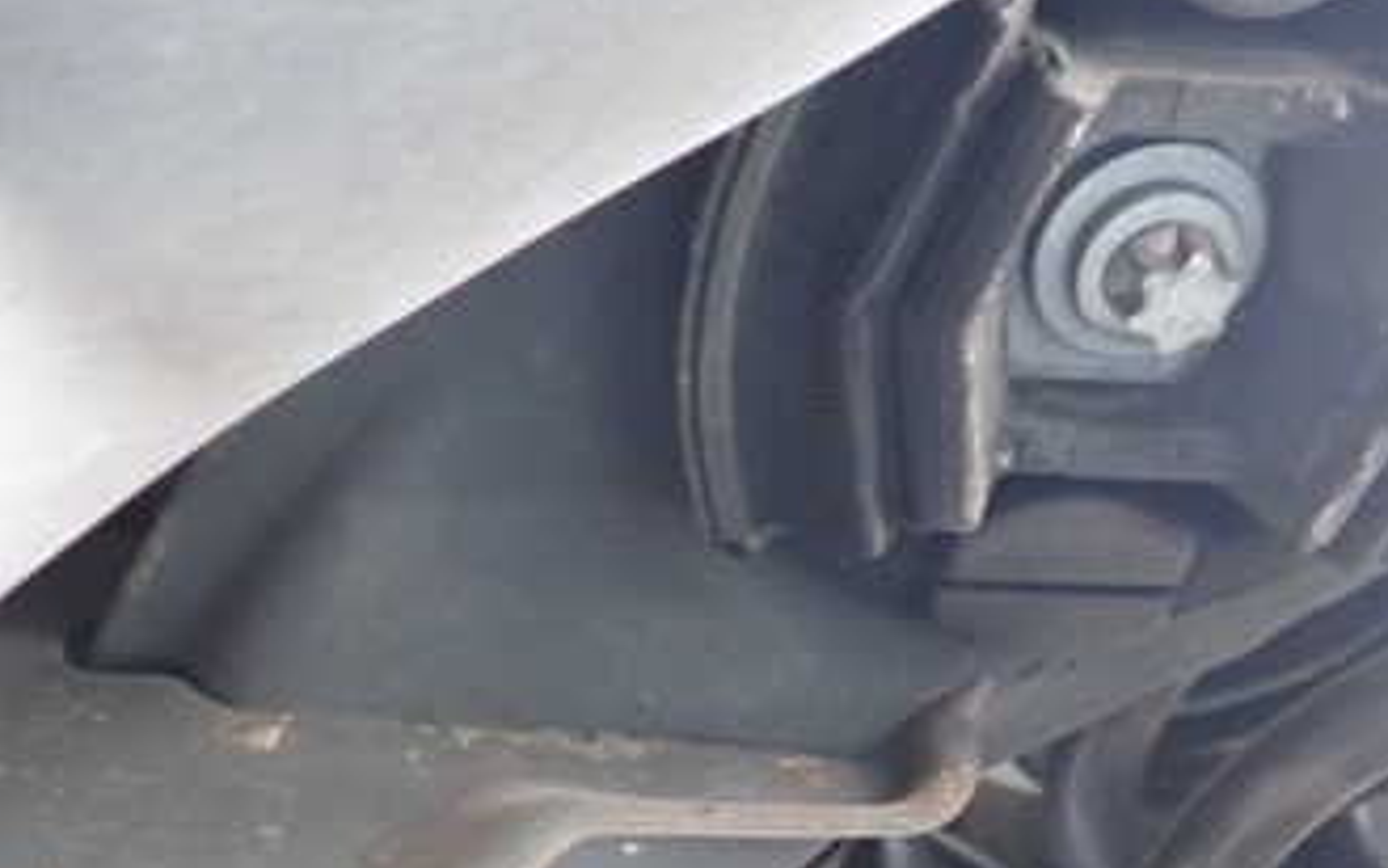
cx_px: 451
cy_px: 758
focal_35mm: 58
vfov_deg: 21.9
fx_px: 2195
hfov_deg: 34.7
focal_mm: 5.4
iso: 500
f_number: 2.3
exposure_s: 1/30
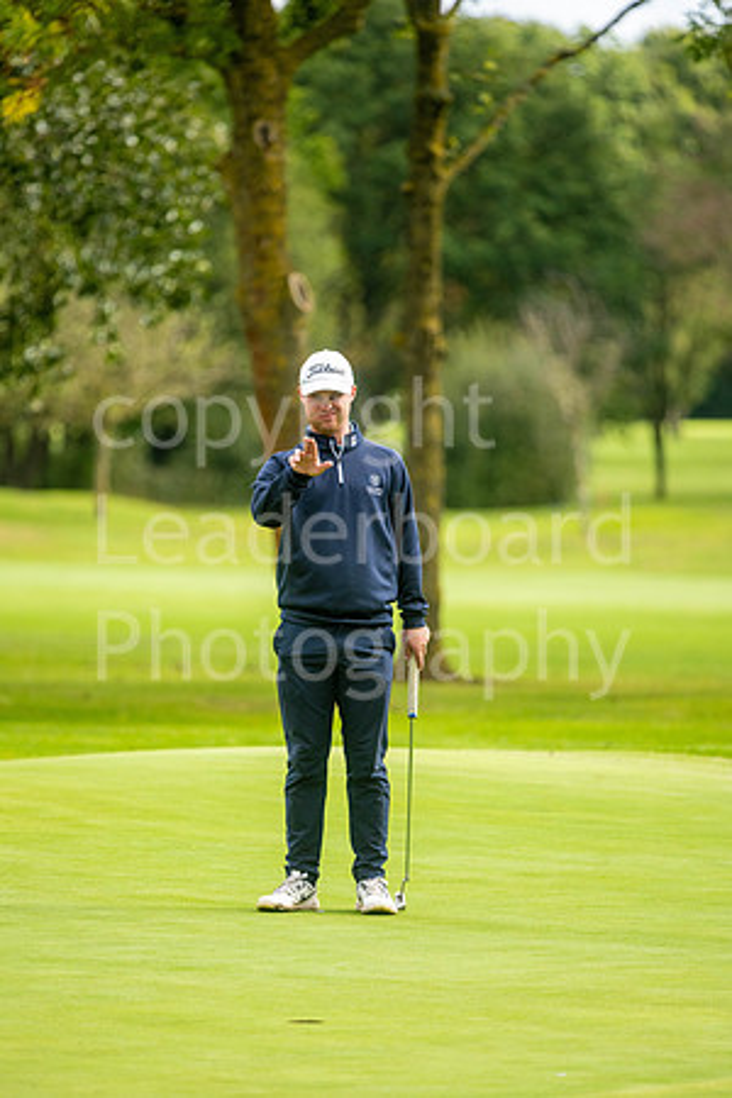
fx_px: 9149
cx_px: 366
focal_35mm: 300
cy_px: 549
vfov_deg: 6.9
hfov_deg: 4.6
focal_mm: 300
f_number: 4
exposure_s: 1/1600
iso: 640
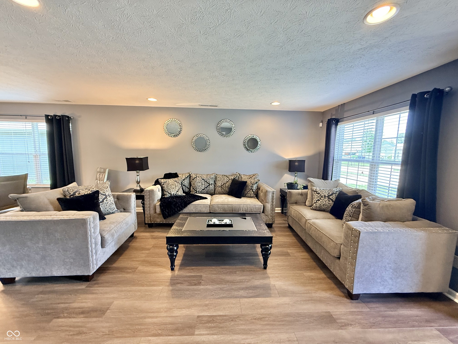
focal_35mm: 14
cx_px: 229
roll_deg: -0.4
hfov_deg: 102.1
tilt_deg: -6.2
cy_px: 172
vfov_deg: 85.7
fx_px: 185
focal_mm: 2.22
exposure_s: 1/60
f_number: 2.2
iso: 250
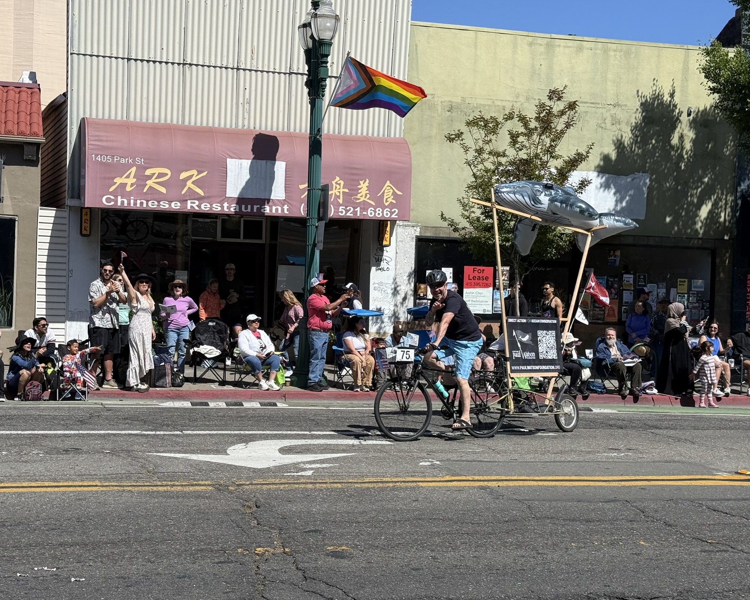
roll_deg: -2.8
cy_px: 303
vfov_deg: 29.7
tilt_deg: +0.6
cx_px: 346
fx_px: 1132
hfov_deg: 36.6
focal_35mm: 51
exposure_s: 1/4878
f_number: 1.78
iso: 64
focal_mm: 6.76
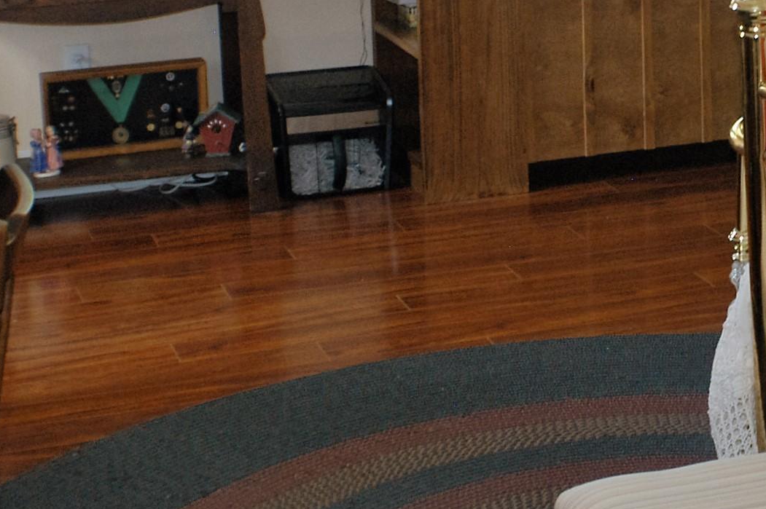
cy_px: -185
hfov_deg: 15.4
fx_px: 2772
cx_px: 824
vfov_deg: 10.2
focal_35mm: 130
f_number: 4.5
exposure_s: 1/100
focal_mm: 31
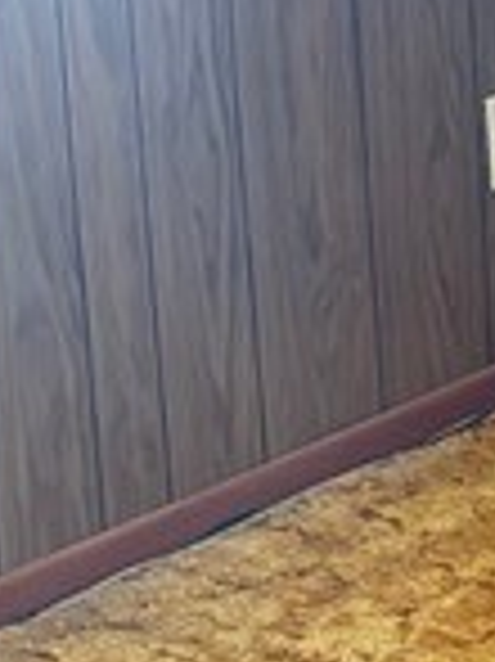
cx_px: 1166
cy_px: 198
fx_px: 3456
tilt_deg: -15.6
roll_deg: +0.4
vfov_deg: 10.9
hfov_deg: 7.7
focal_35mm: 181
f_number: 1.6
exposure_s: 1/60
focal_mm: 5.96
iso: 320
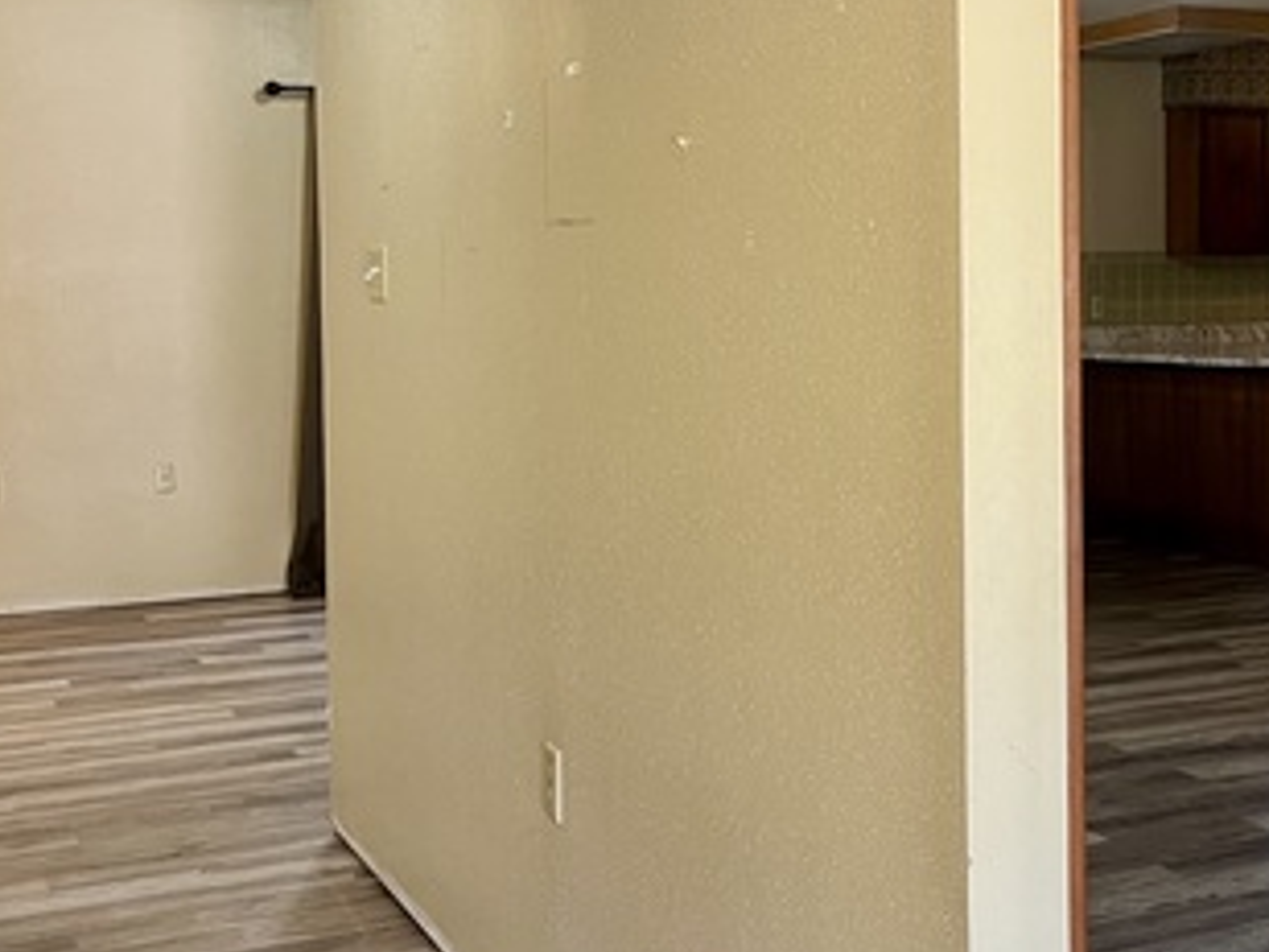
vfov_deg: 26.9
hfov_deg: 34.3
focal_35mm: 54
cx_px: 1034
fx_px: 1980
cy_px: 346
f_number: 1.5
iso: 125
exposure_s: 1/60
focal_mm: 5.7
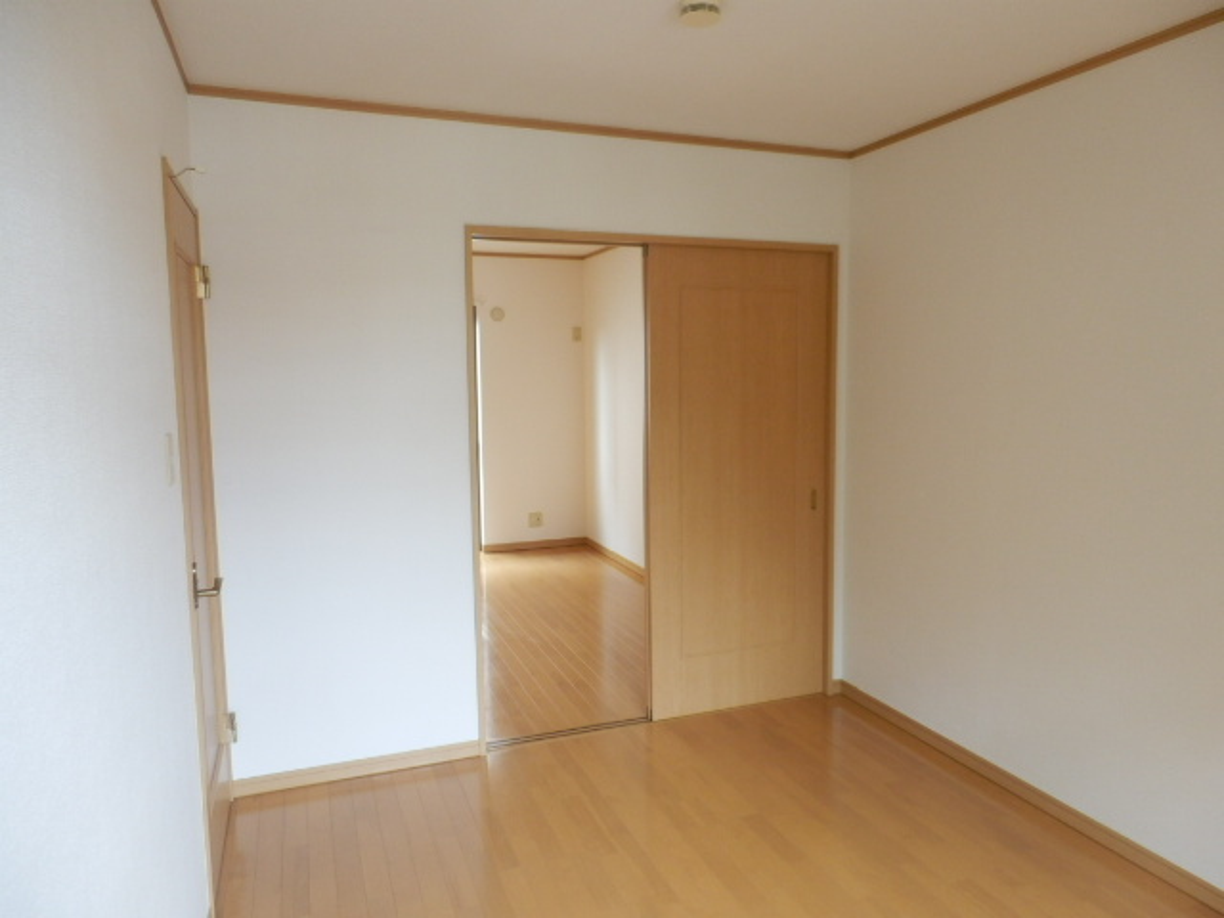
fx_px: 849
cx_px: 612
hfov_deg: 71.6
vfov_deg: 56.8
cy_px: 459
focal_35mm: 24
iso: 250
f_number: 3
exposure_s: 1/30
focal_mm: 4.2
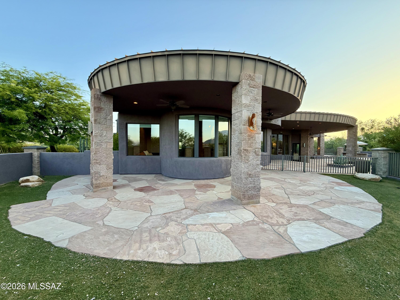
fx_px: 162
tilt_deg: -1.8
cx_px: 200
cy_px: 150
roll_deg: -0.1
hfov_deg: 102.1
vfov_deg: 85.7
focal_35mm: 14
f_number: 2.2
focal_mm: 2.22
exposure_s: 1/121
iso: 64
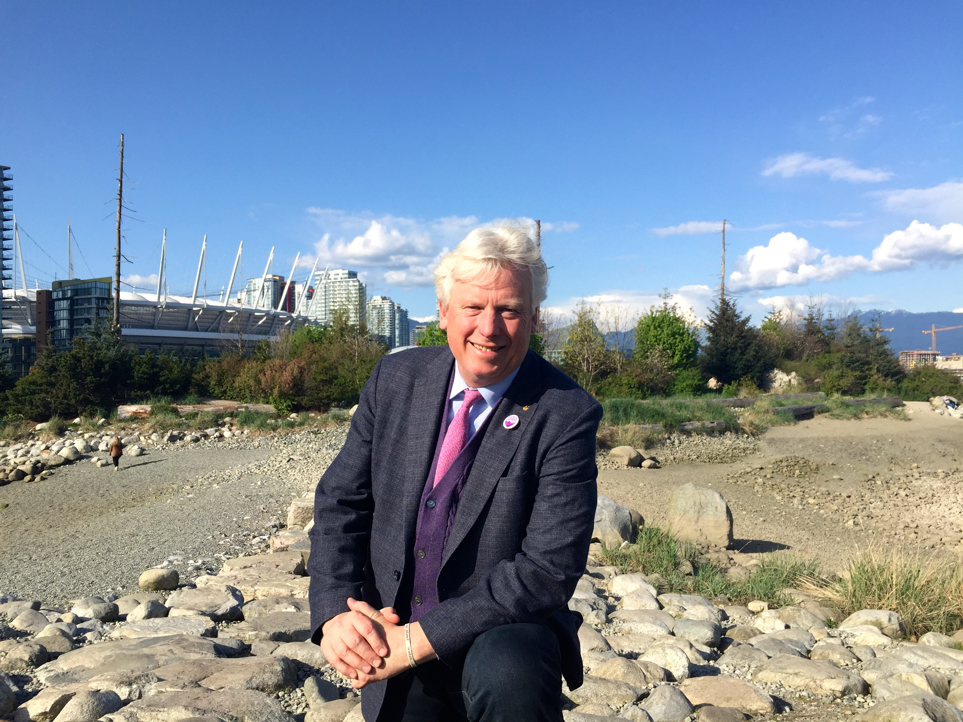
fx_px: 807
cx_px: 482
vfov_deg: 48.2
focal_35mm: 29
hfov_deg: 61.7
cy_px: 361
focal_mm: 4.15
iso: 32
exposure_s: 1/1799
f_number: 2.2
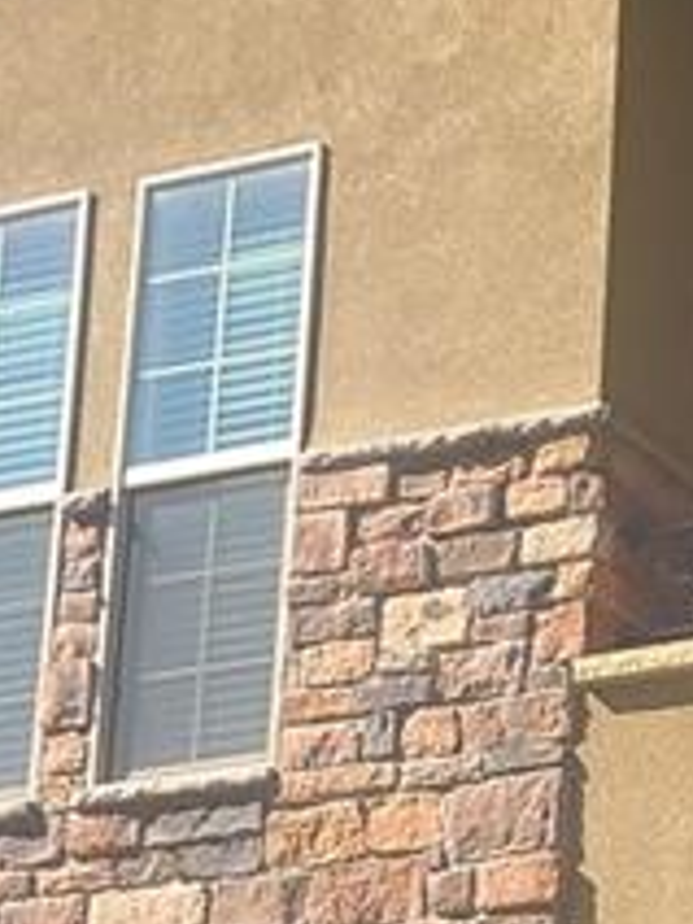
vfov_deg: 13.2
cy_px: 976
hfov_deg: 9.7
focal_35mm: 147
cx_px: 1146
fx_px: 3924
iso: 40
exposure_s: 1/1033
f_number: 1.8
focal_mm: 5.4
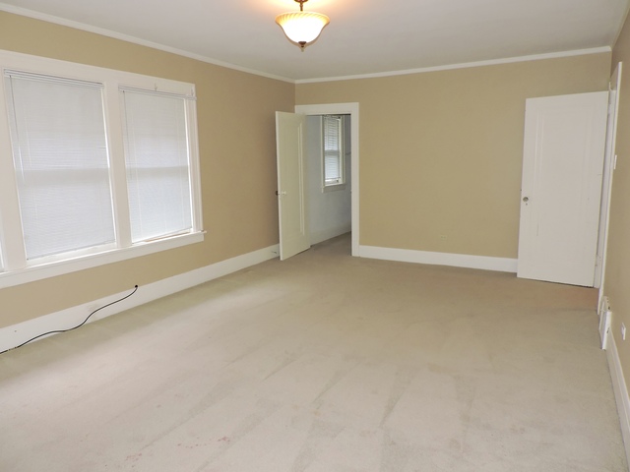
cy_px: 236
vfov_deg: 56.8
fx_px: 437
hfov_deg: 71.6
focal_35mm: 24
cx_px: 315
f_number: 3
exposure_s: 1/30
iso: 200
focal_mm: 4.3
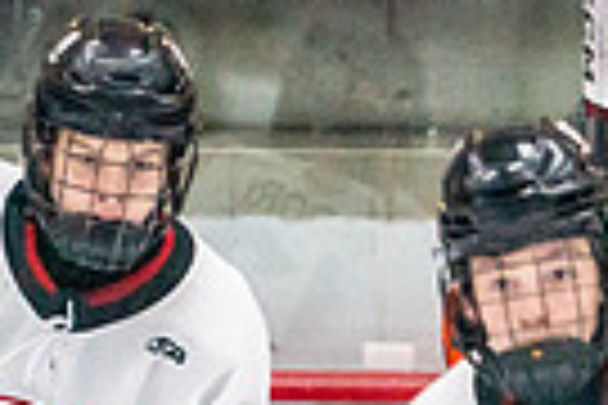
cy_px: 1027
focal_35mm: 1427
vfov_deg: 1.0
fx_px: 24099
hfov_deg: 1.4
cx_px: 144
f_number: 2.8
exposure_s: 1/1250
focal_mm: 200
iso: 3200
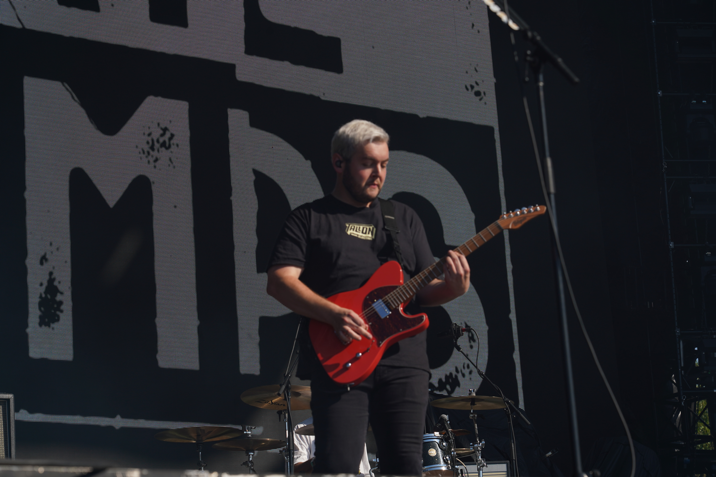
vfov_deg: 13.0
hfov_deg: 19.5
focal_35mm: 105
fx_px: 2088
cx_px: 358
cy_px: 238
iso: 100
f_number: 8
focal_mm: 105
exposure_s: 1/500
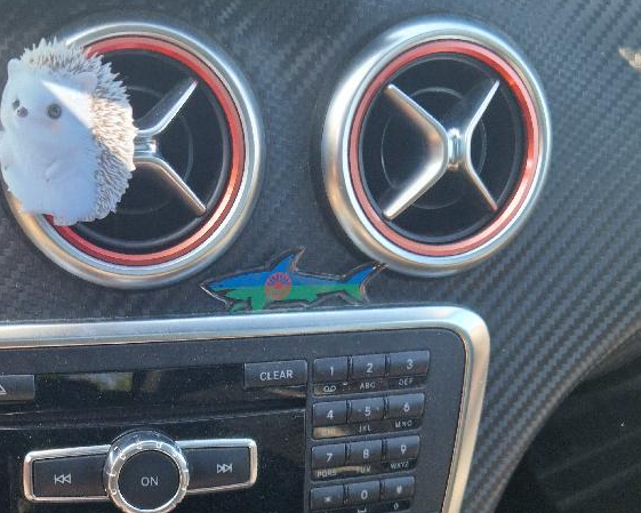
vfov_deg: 20.8
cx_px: 238
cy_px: 468
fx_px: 1366
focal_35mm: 72
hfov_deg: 26.3
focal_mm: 5.4
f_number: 1.8
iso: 50
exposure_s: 1/50
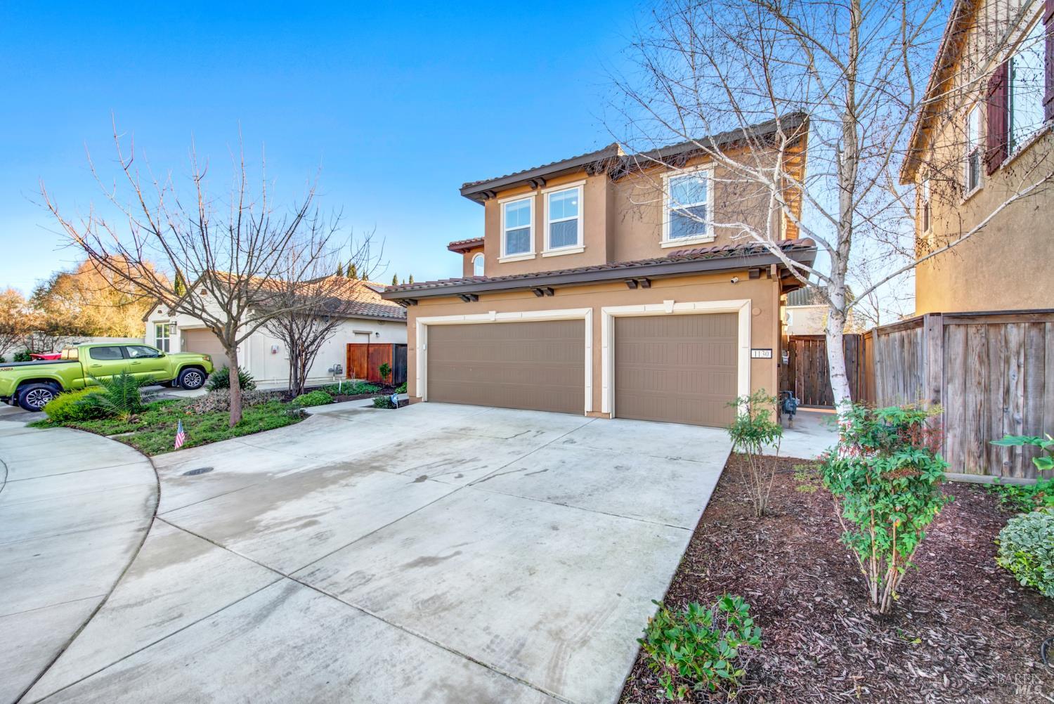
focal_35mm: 14
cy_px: 352
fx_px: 410
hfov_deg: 104.2
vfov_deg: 81.3
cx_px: 527
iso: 100
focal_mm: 14
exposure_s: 1/15
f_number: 14
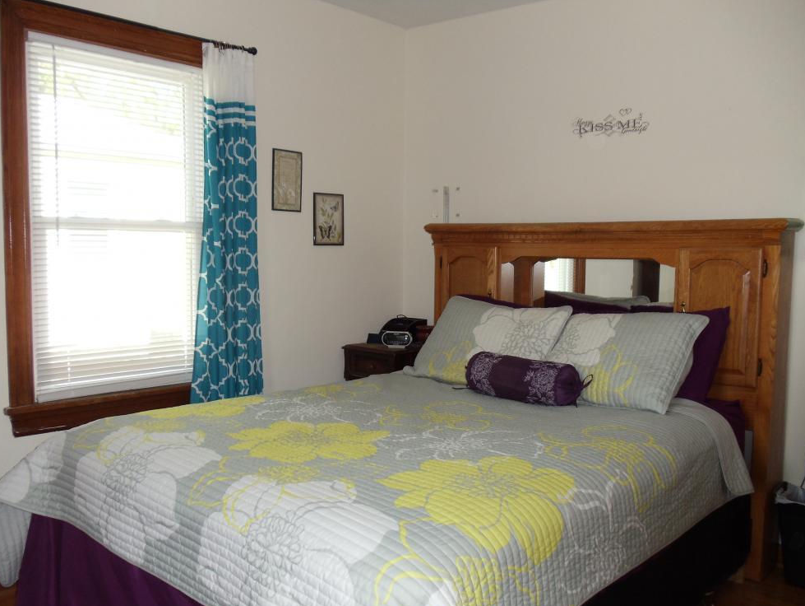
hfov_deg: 41.2
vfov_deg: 31.6
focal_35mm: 46
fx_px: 1071
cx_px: 390
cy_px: 315
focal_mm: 6
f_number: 3.5
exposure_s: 1/30
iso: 200
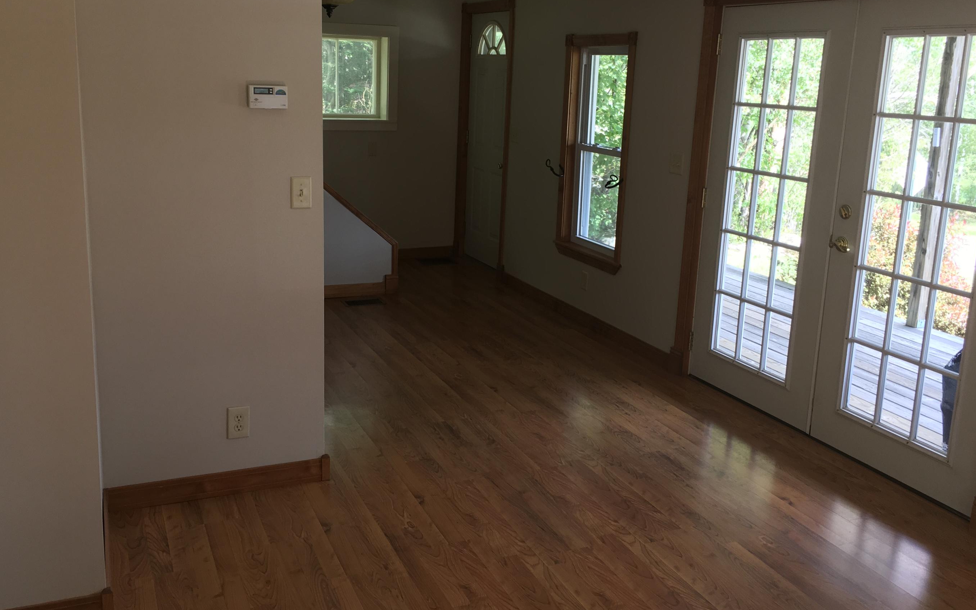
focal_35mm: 34
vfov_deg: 37.2
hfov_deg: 56.7
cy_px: 256
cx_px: 471
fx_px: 904
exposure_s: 1/40
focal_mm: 4.15
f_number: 2.2
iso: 25
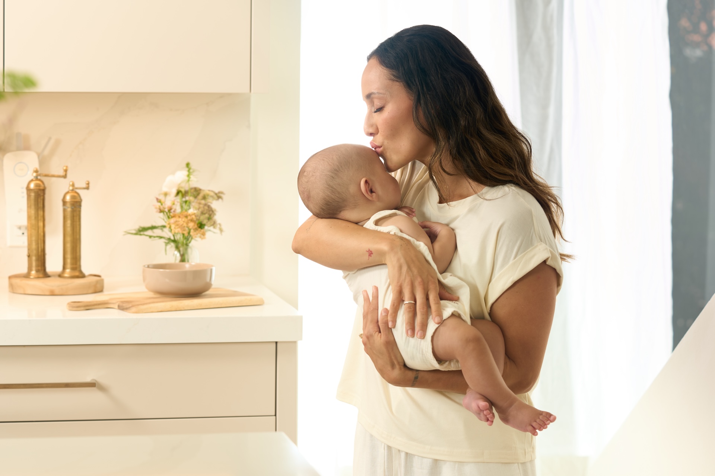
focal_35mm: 90
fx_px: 1787
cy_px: 238
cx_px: 358
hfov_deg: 22.6
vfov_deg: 15.2
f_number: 5
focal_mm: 90
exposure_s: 1/50
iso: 100
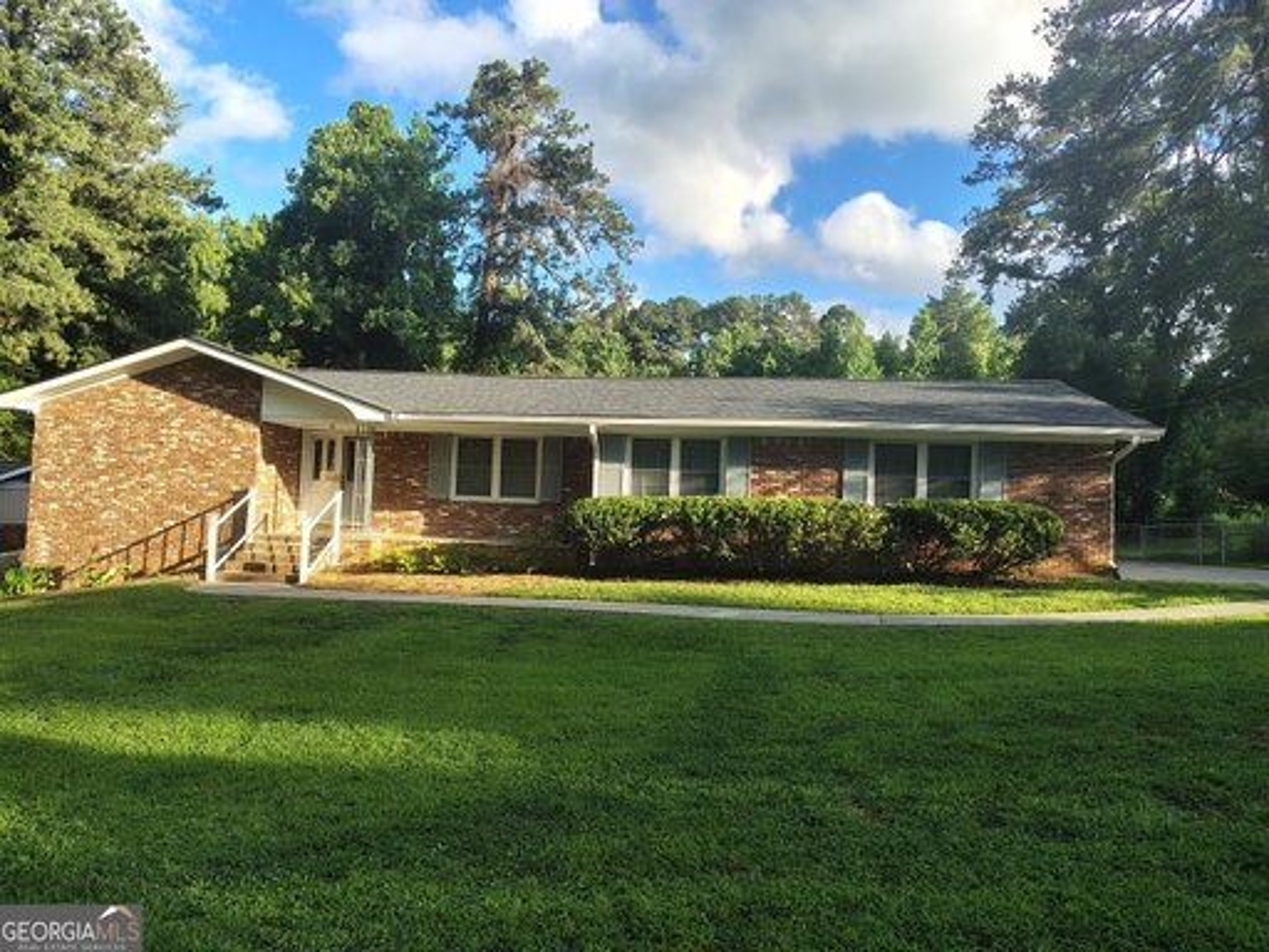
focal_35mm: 24
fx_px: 880
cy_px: 476
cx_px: 634
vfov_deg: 56.8
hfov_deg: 71.6
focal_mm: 5.56
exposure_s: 1/379
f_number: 1.8
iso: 100
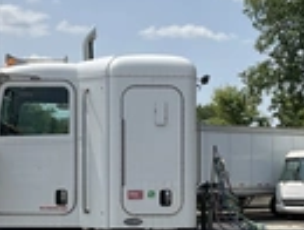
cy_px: 195
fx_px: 783
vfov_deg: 16.5
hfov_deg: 22.0
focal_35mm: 89
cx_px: 173
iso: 25
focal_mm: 3
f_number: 1.8
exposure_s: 1/2427
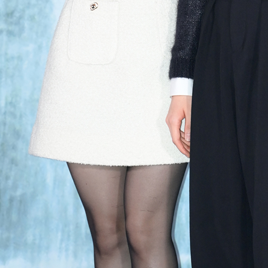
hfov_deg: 2.8
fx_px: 5413
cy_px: -49
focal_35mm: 618
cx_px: 195
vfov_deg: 2.8
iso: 2000
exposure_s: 1/250
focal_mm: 200
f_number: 3.5
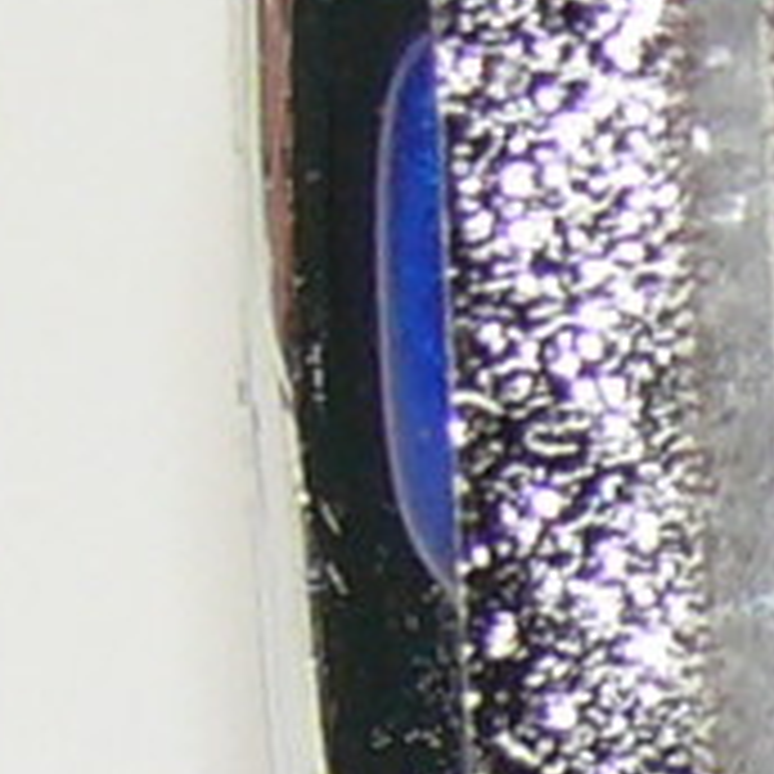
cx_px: 3460
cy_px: 256
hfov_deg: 1.9
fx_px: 23273
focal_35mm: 920
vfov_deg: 1.9
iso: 100
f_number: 4
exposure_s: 1/30
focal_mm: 14.2
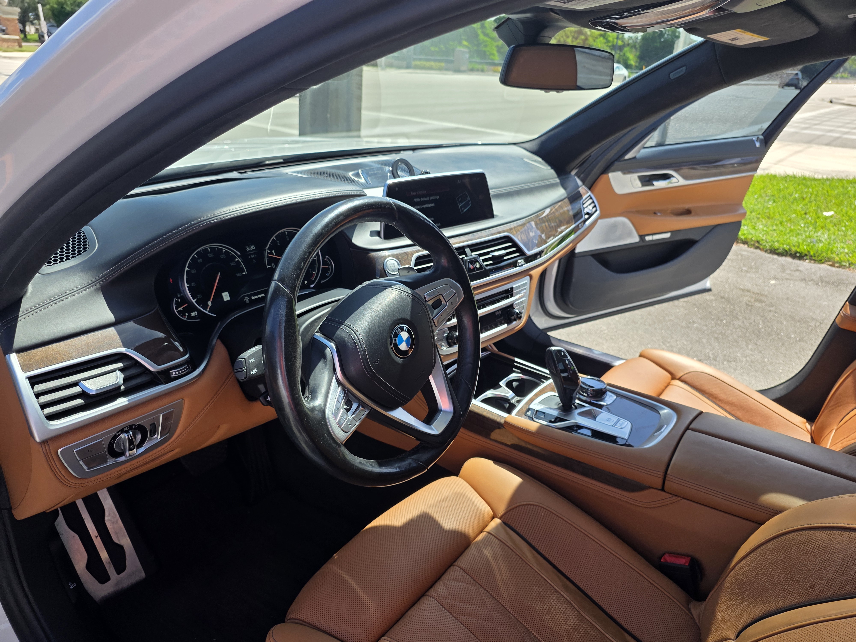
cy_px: 321
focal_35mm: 23
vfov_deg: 58.9
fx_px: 569
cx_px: 428
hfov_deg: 73.9
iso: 80
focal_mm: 6.25
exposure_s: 1/2134
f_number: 1.7
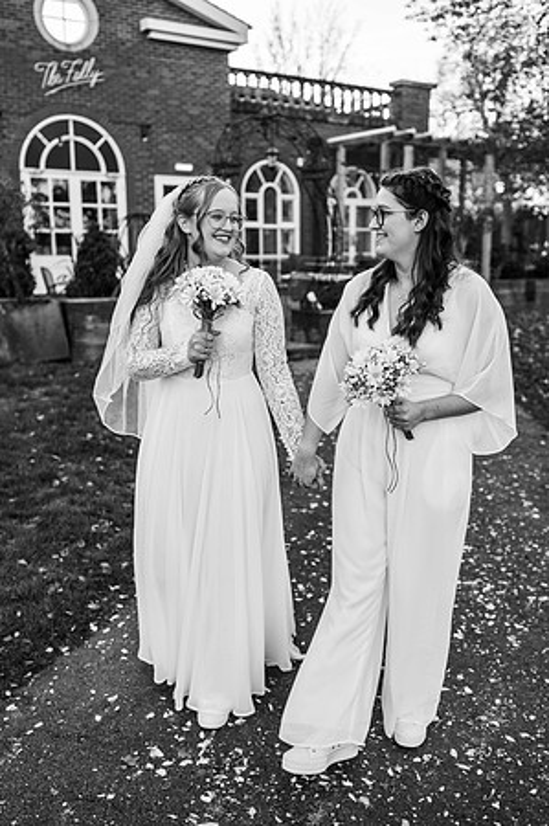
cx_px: 274
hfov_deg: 37.8
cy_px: 413
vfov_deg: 54.5
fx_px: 802
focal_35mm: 35
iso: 100
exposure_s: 1/800
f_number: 2.5
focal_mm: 35
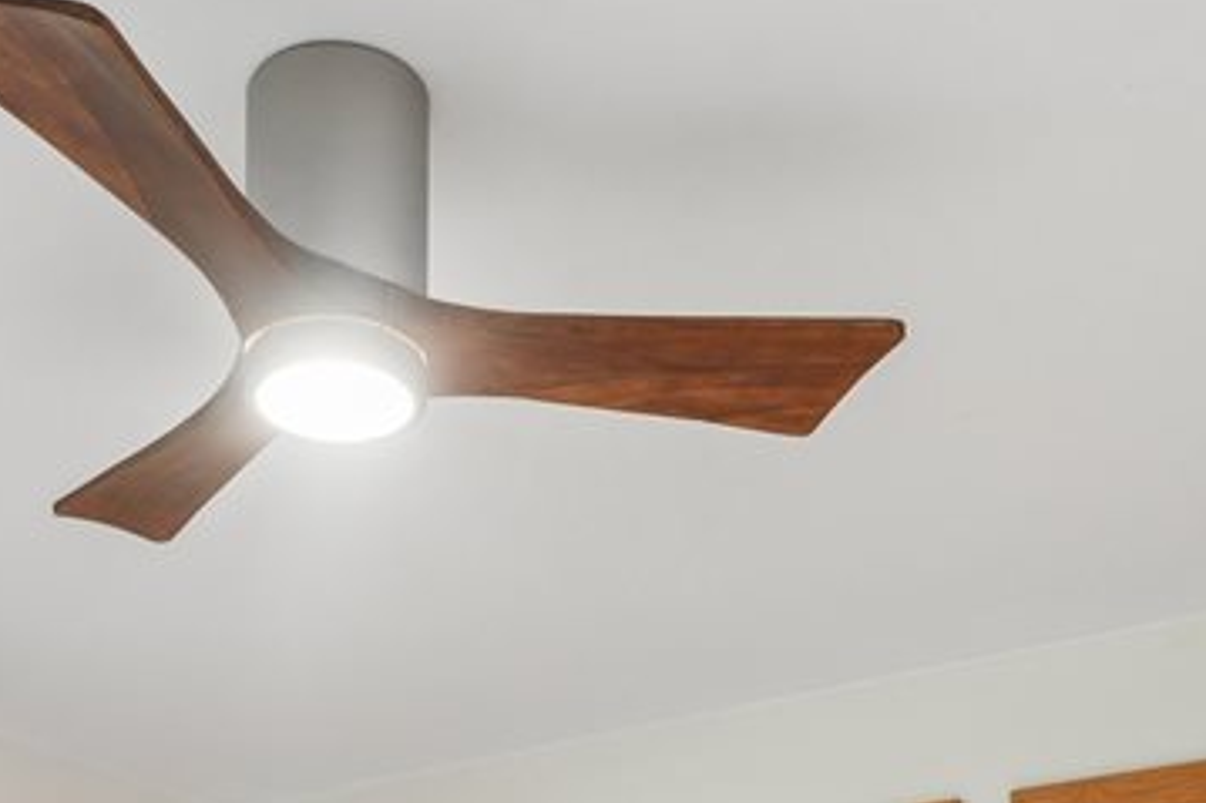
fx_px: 1909
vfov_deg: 19.0
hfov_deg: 35.0
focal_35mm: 57
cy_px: 1383
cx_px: 514
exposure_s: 1/3.33
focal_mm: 16
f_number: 10
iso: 400
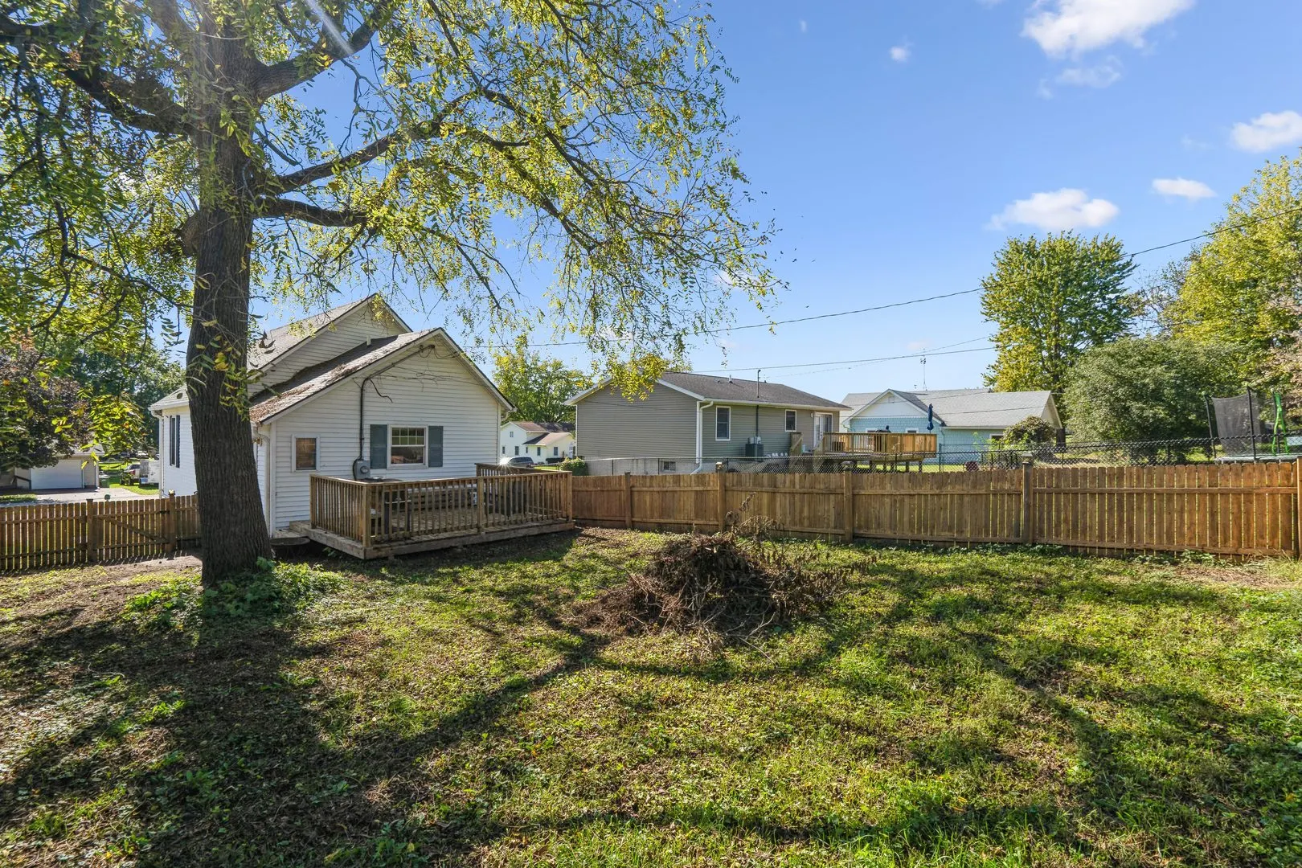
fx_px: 579
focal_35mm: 16
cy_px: 434
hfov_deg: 96.7
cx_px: 651
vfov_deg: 73.7
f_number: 8
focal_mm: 16
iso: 80
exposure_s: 1/125
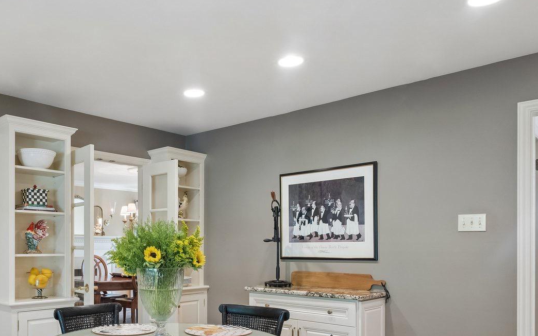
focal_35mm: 30
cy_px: 246
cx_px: 183
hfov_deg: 61.5
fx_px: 440
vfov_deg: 40.8
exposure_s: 1/4
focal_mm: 10
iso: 250
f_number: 8
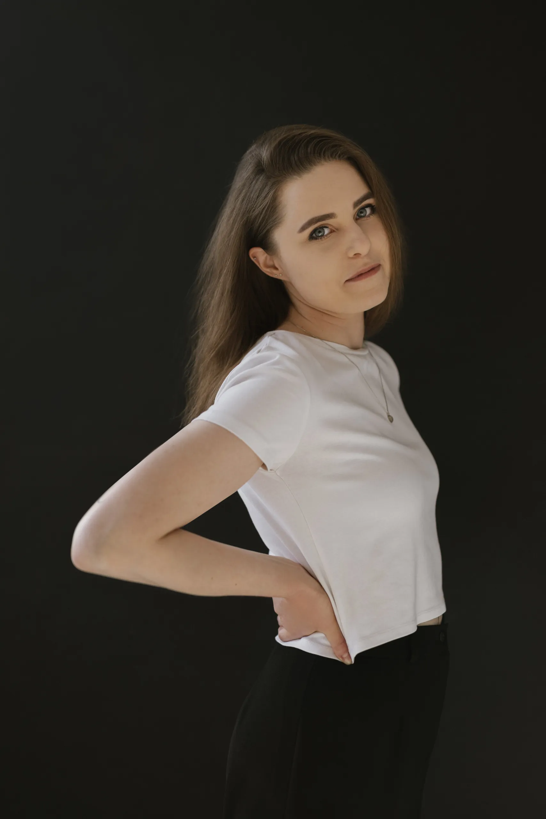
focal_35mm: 50
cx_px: 273
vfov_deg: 39.6
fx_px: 1137
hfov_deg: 27.0
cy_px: 410
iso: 160
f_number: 1.8
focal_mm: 50
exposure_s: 1/640
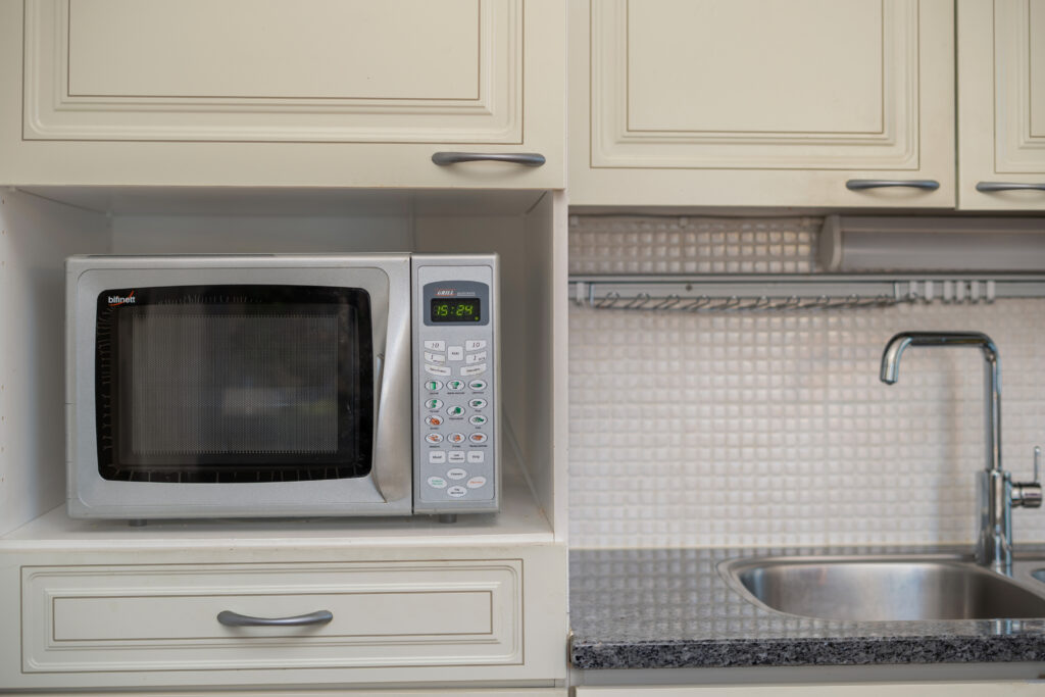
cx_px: 522
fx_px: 1451
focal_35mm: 50
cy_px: 348
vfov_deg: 27.0
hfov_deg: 39.6
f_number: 2.8
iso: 100
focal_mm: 50
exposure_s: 1/2
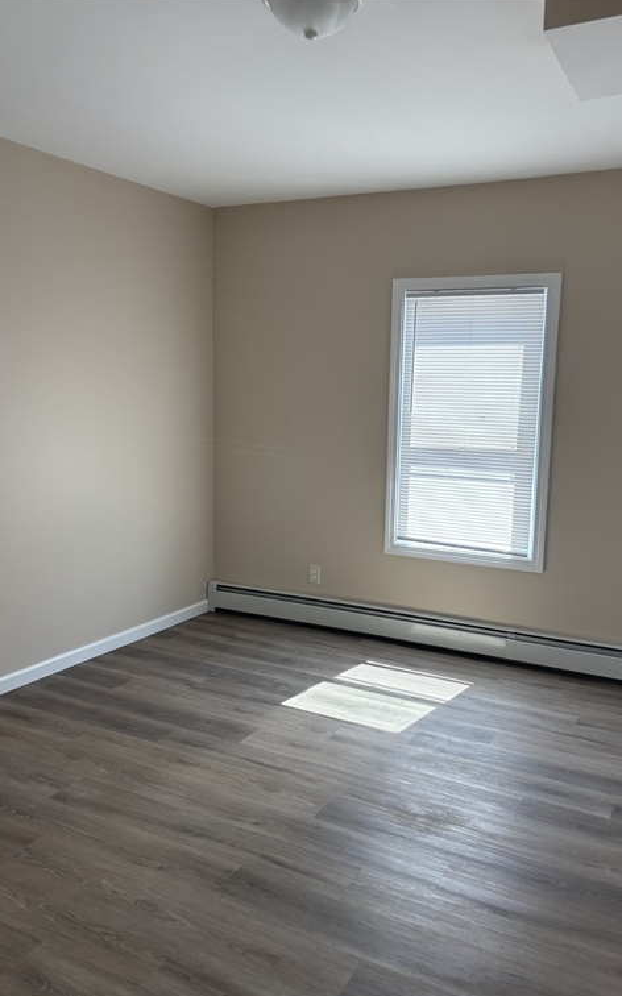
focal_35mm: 28
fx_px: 760
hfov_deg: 44.4
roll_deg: -2.1
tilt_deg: -9.8
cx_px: 348
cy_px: 499
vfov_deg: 66.5
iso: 64
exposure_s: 1/121
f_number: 1.6
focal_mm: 5.96
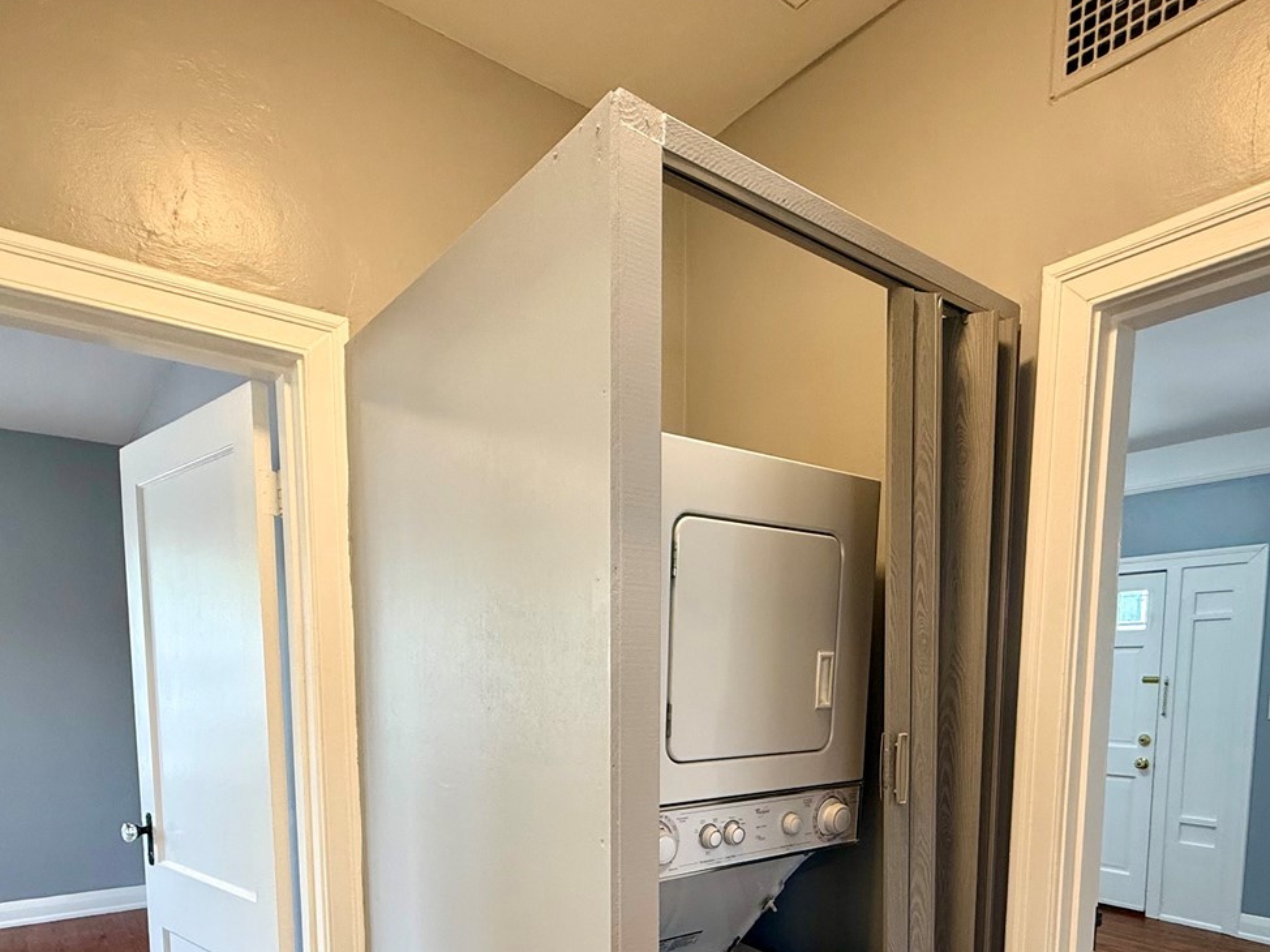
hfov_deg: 73.9
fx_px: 844
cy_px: 767
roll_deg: +0.3
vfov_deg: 54.6
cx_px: 668
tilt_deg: -5.8
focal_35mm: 23
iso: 200
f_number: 2.2
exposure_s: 1/120
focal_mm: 2.22
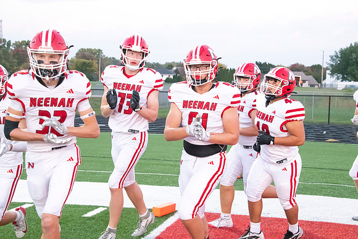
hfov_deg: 29.6
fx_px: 676
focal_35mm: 68
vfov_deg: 20.0
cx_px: 179
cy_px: 120
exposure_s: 1/640
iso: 10000
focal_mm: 68
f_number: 7.1
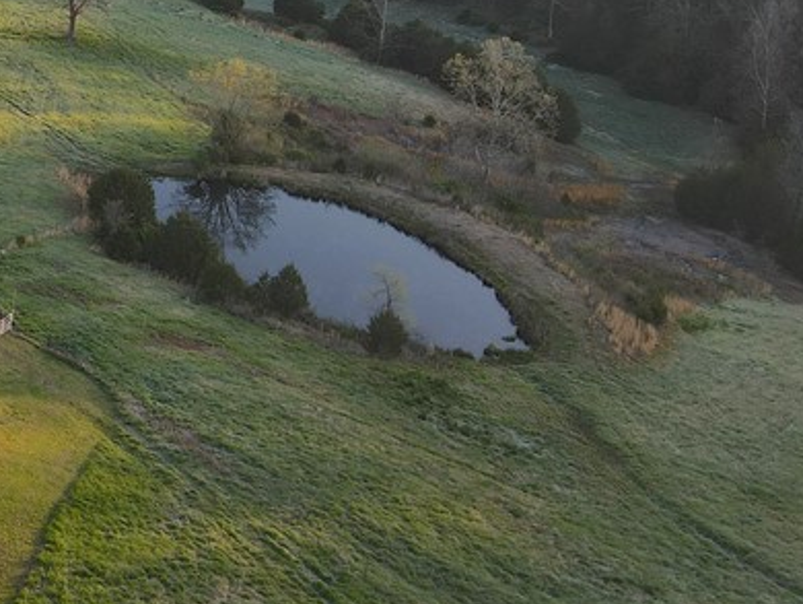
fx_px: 1462
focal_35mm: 63
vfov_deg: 22.3
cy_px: -12
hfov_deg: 26.5
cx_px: -210
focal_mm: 4.5
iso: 100
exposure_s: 1/100
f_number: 2.8
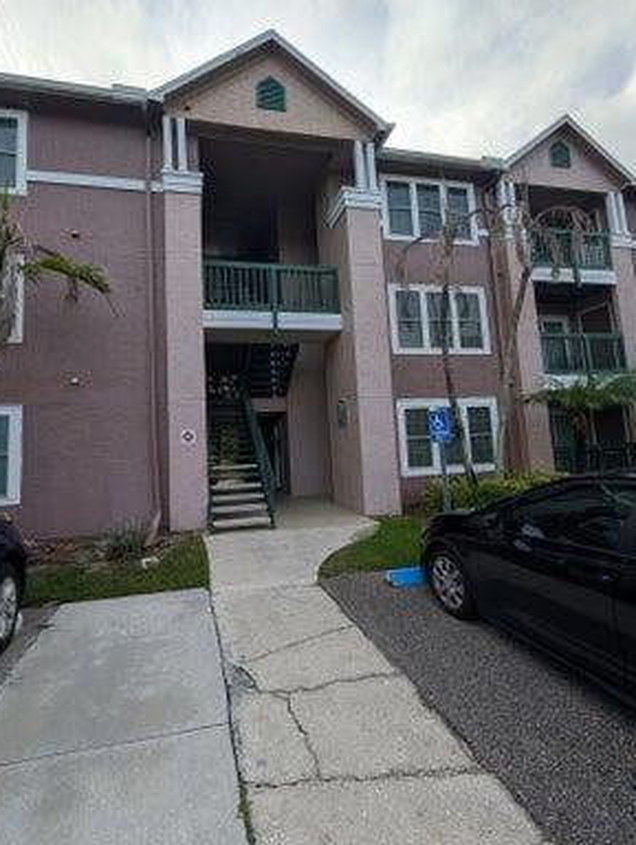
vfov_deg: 98.0
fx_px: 367
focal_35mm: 15
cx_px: 278
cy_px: 405
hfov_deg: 81.5
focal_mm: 2.02
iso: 39
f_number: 1.7
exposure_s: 1/1773
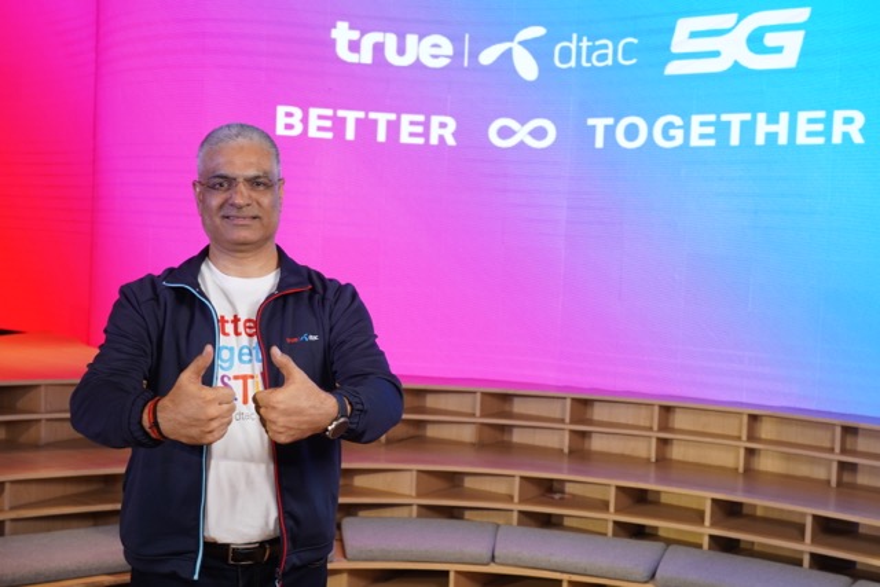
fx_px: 978
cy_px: 294
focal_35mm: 40
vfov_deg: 33.4
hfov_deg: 48.4
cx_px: 440
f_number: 5.6
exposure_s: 1/80
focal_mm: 40
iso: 800
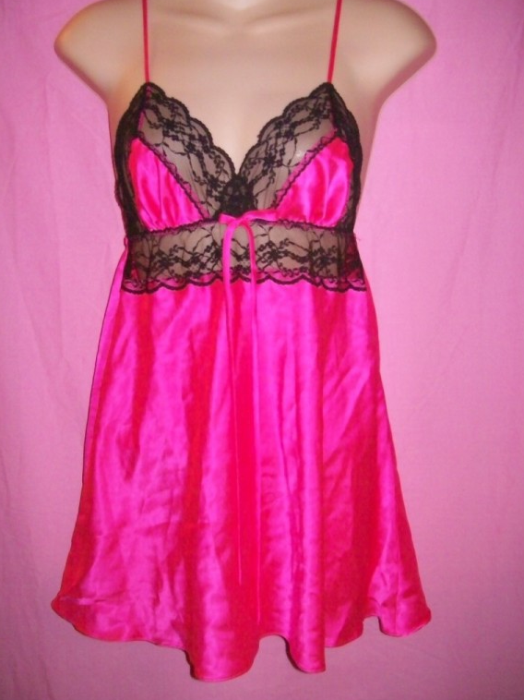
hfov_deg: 37.7
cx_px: 268
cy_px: 335
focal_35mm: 38
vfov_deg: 49.0
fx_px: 767
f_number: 2.7
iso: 160
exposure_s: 1/64
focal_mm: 6
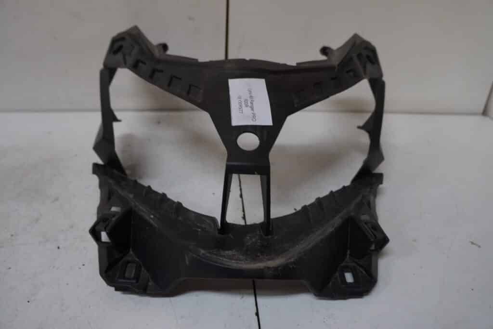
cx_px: 246
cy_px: 164
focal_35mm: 27
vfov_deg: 47.9
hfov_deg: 67.4
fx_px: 370
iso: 800
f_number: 4
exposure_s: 1/60
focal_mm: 18
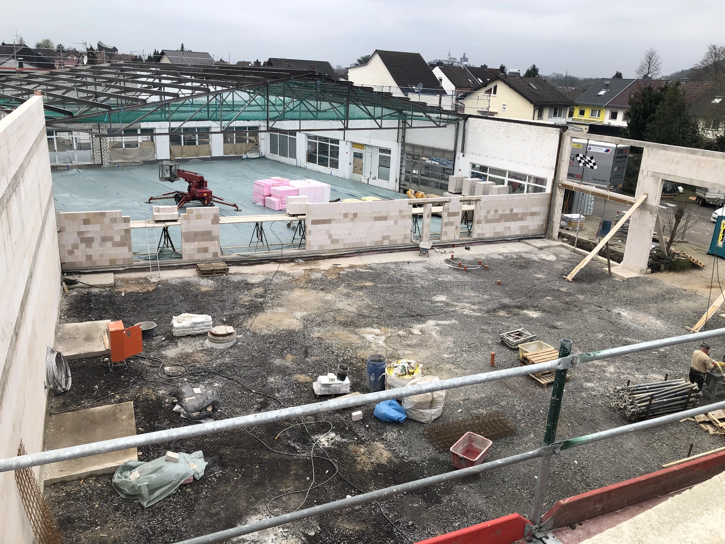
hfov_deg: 63.4
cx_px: 362
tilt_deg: -16.7
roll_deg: -3.5
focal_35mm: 28
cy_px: 272
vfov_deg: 49.7
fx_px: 586
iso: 20
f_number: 1.8
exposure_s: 1/360
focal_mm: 3.99
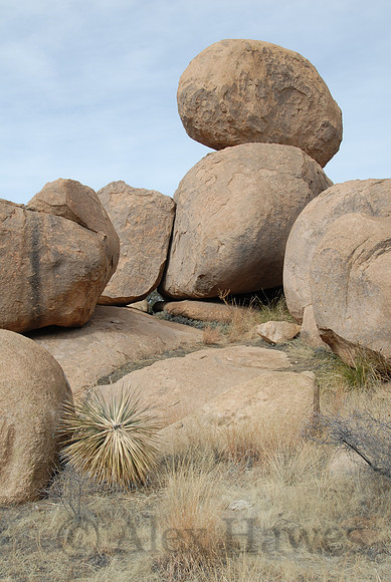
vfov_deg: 41.0
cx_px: 196
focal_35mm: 48
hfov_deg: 28.2
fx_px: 779
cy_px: 291
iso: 100
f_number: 10
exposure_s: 1/40
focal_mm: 32
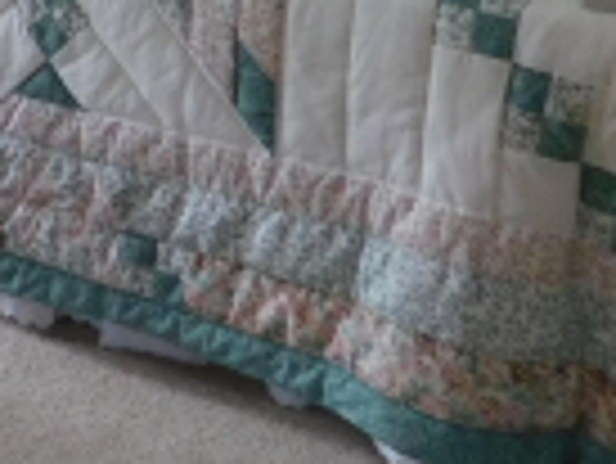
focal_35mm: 112
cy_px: -450
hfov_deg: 14.6
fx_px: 1995
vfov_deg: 11.9
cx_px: -614
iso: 160
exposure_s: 1/30
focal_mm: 4
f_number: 3
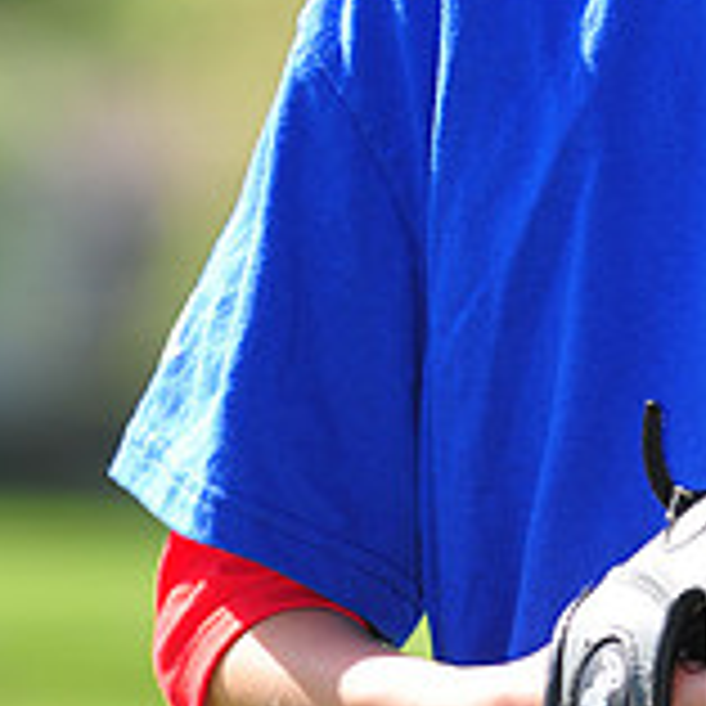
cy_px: -346
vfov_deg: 2.8
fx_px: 14514
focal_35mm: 629
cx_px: 715
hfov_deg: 2.8
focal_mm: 200
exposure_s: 1/500
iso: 200
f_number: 4.5
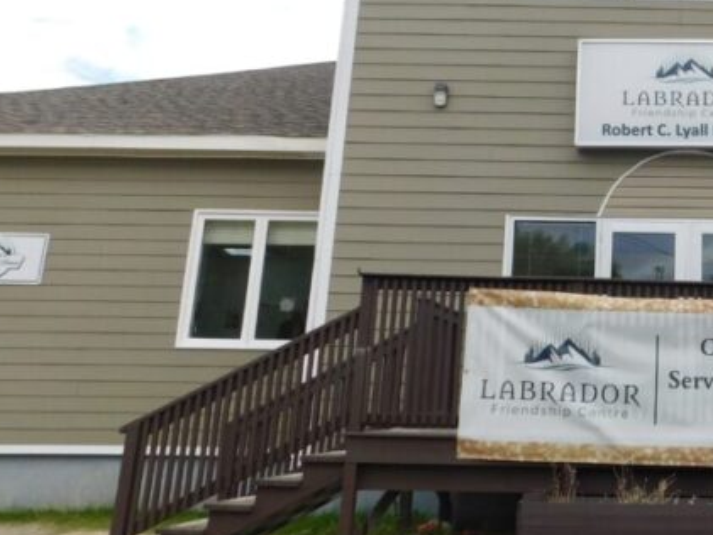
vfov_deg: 30.5
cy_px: 155
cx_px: 701
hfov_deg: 36.6
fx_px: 968
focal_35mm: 47
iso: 125
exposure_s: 1/800
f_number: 3
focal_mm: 4
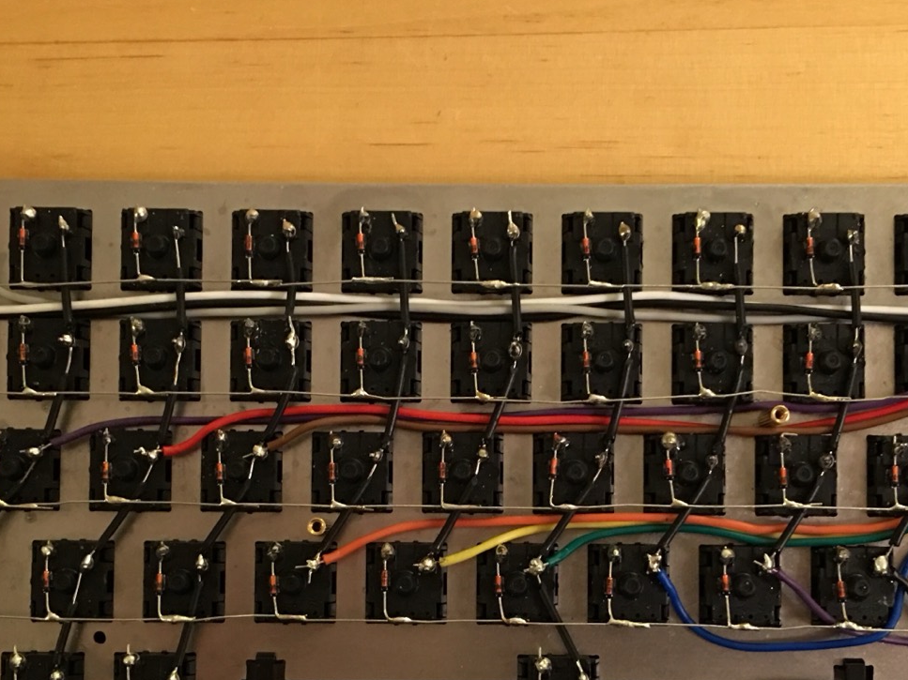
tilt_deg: -86.3
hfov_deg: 35.5
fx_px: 1416
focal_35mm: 54
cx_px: 490
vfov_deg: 26.7
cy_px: 491
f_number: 2.2
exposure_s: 1/4
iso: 50
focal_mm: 4.15
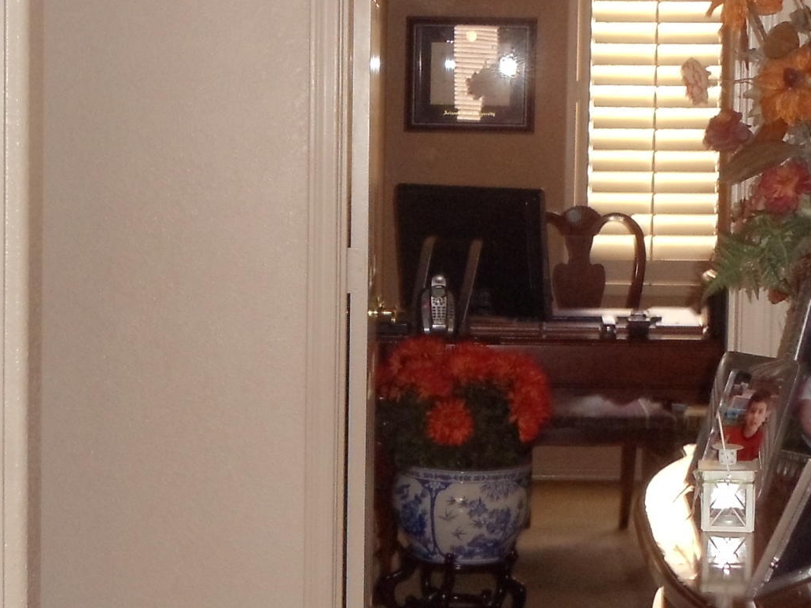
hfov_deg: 15.4
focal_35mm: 128
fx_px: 2998
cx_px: 277
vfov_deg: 11.6
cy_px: 298
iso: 200
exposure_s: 1/8
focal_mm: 6
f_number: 3.5
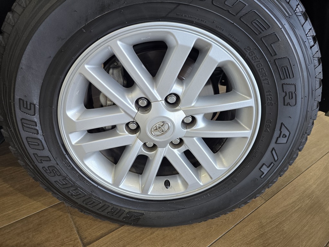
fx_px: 219
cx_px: 164
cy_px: 124
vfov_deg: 58.9
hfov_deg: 73.9
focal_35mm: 23
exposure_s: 1/100
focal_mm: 6.3
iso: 125
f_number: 1.7
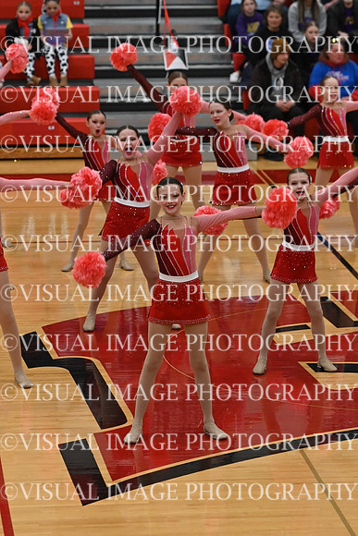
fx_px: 2594
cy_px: 268
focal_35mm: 174
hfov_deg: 7.9
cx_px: 179
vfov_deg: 11.8
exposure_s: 1/400
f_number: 4
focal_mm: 116
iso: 3200
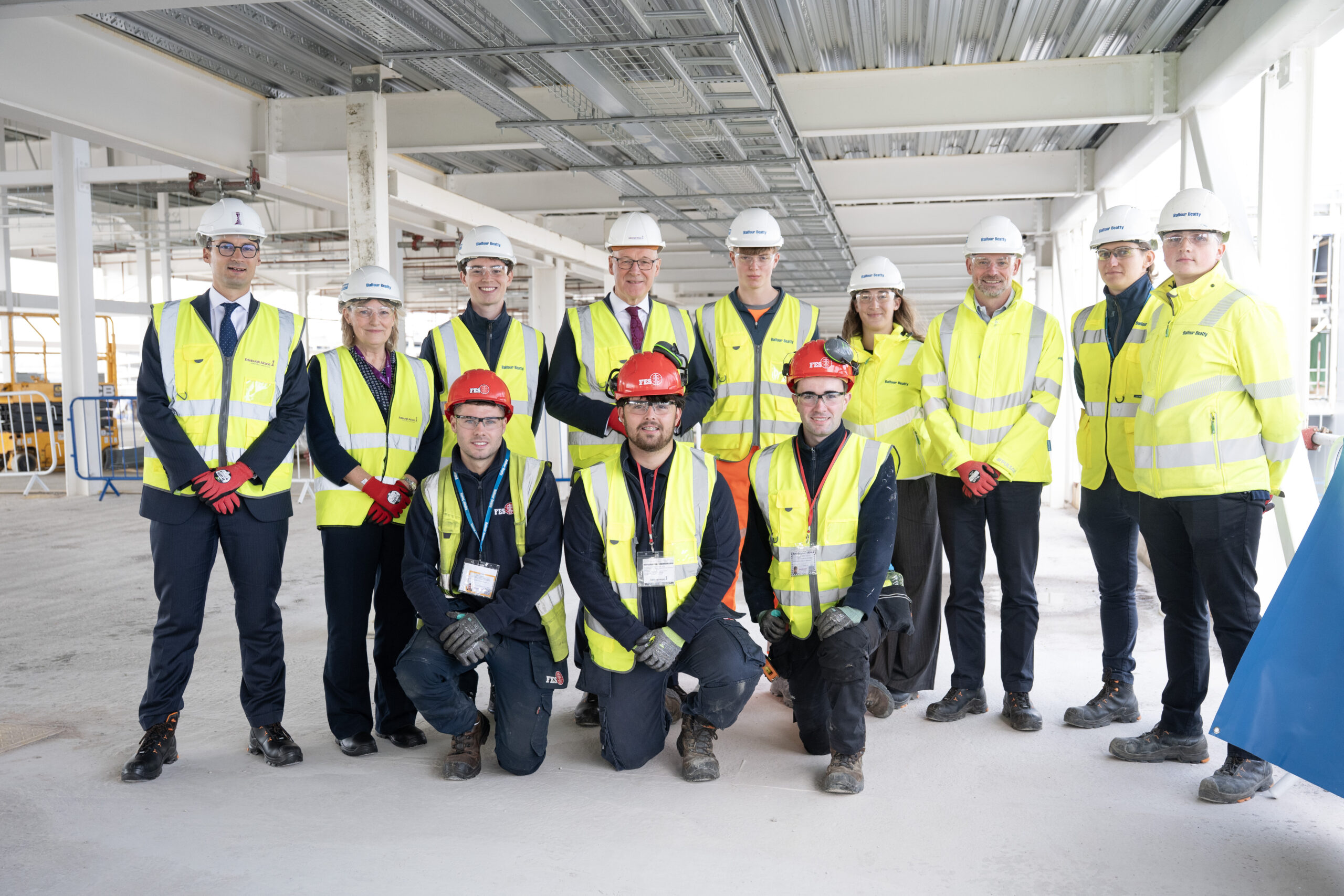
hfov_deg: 55.8
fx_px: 1269
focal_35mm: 34
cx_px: 672
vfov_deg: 38.9
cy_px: 448
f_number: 4
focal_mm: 34
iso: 800
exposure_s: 1/500
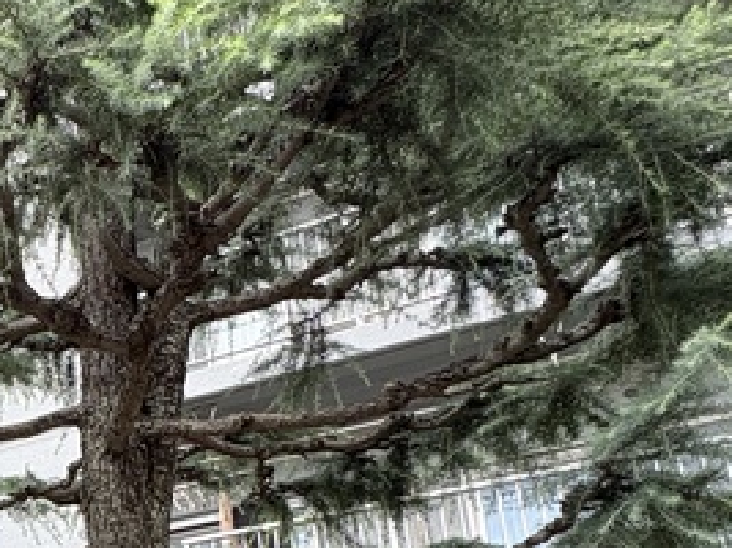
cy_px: 663
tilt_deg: +17.0
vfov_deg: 25.9
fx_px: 1057
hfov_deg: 30.3
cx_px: -219
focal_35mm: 50
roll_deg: +0.8
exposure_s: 1/508
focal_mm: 2.22
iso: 40
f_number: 2.2
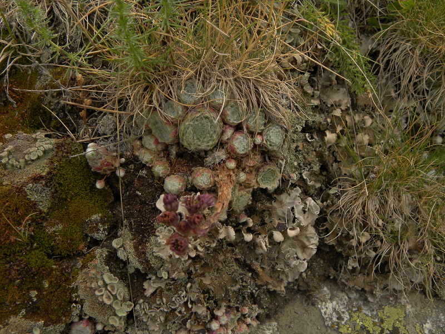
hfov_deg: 55.4
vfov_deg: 42.9
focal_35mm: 33
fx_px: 424
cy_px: 167
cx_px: 222
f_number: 3.2
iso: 64
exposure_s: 1/200
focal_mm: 5.9
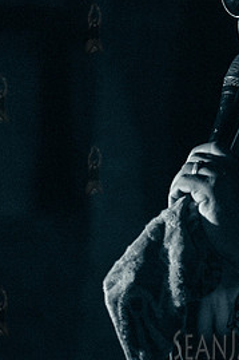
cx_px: 320
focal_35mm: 189
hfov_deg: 7.2
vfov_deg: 10.9
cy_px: 98
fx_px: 1884
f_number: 2.8
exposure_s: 1/320
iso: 4000
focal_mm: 80
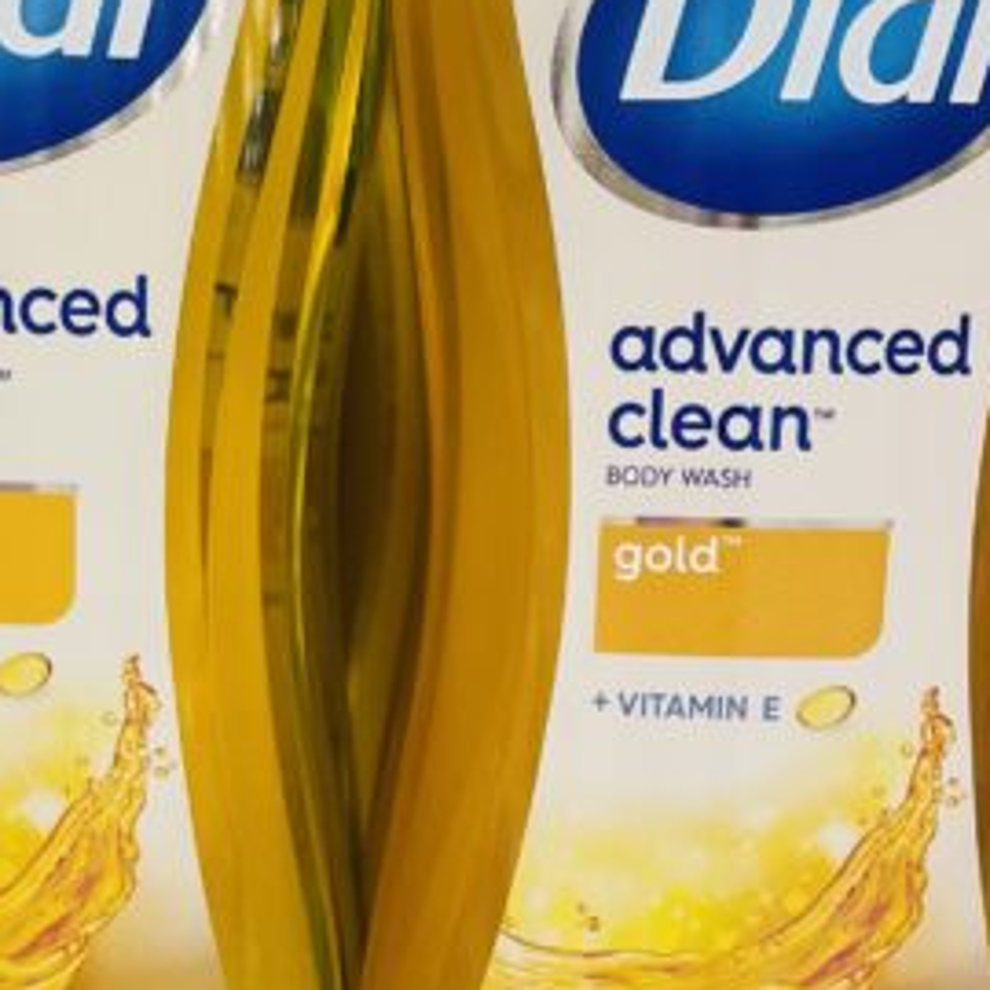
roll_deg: -1.0
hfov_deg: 19.8
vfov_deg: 19.4
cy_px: 975
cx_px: 231
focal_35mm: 87
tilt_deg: -14.6
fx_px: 2815
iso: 64
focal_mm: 4.2
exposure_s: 1/120
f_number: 1.6
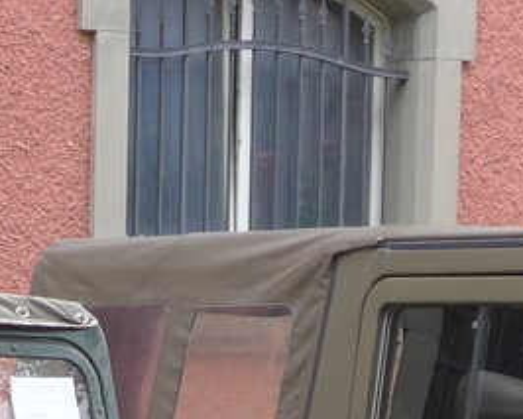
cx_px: -189
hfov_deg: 8.3
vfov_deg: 6.5
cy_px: 852
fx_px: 3546
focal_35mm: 229
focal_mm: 10.7
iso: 80
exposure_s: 1/100
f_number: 3.3
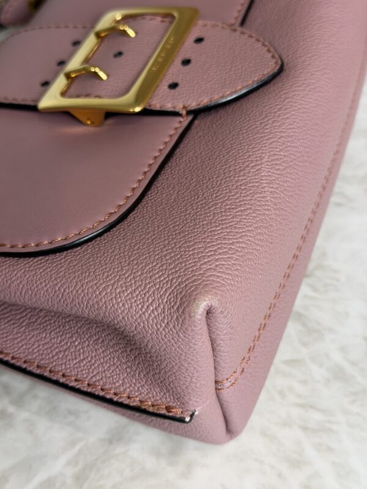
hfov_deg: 30.3
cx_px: 184
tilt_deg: -49.4
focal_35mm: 48
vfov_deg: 39.7
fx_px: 679
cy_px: 244
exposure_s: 1/120
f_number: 1.78
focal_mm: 6.76
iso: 80
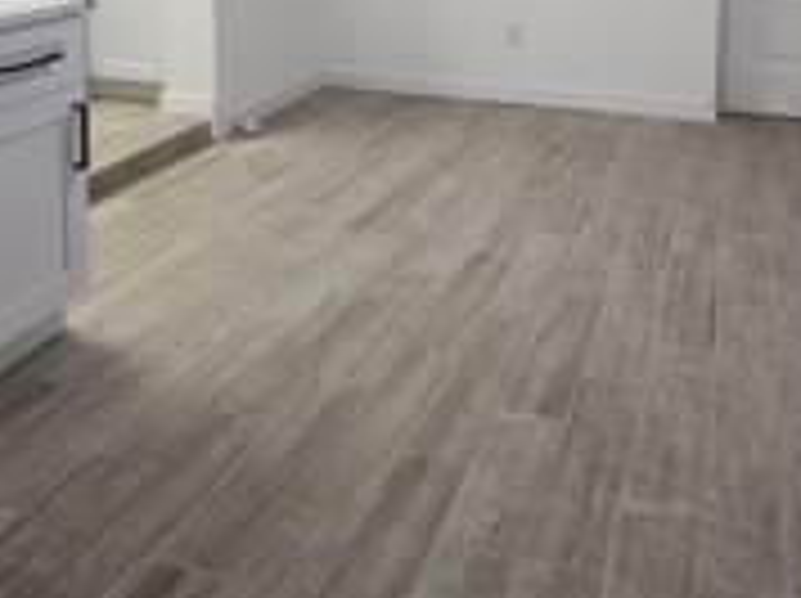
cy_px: -74
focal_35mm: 35
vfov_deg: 34.5
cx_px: 500
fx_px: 809
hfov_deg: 52.1
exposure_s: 1/60
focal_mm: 2.2
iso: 125
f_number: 2.2
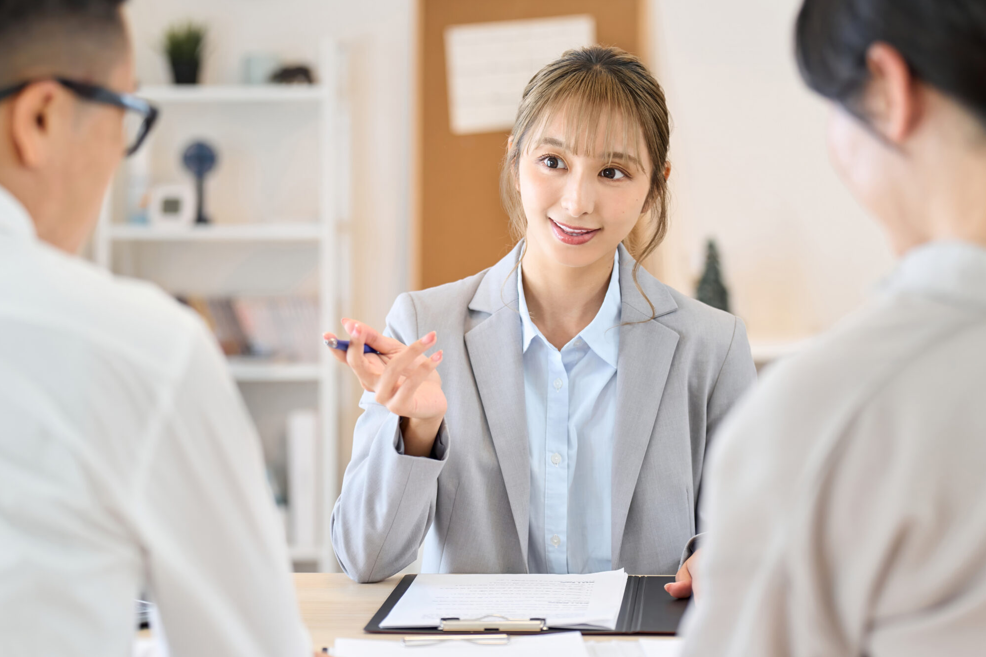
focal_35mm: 85
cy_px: 316
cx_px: 491
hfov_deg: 23.9
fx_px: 2328
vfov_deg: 16.1
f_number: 2.5
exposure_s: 1/125
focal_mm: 66
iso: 500
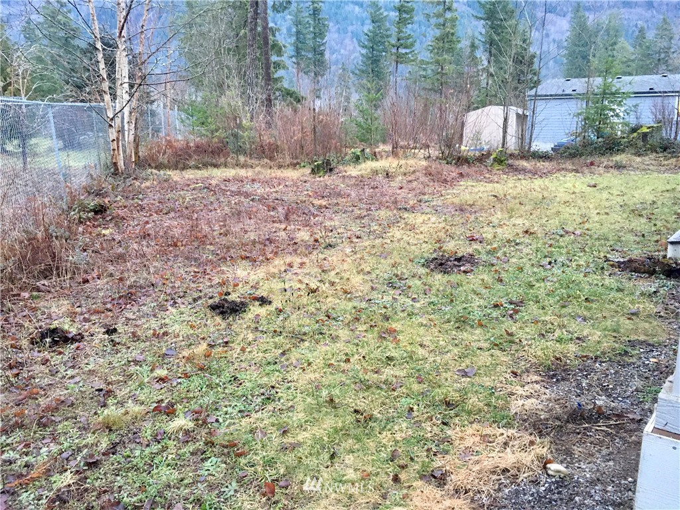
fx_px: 570
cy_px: 255
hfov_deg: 61.7
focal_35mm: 29
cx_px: 340
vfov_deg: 48.2
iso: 200
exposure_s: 1/30
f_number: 2.2
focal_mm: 4.15
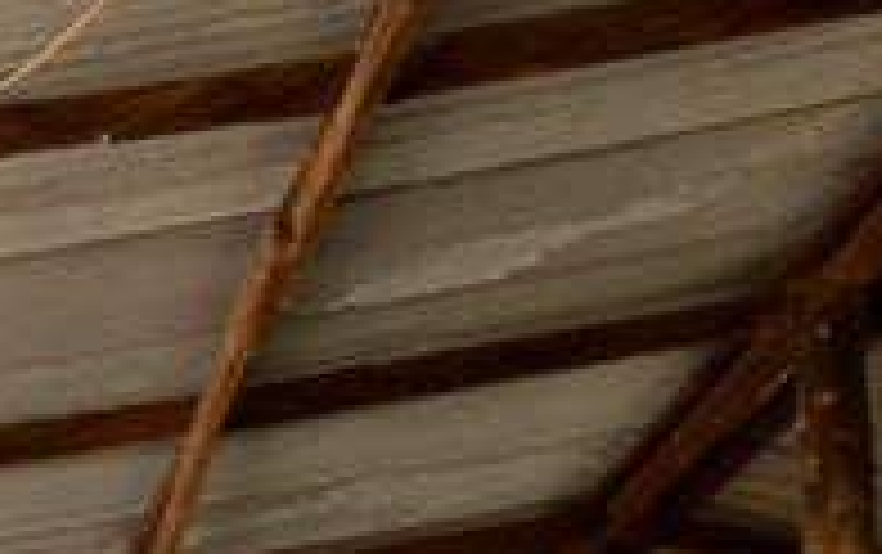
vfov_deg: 10.6
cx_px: -194
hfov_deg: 16.3
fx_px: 2936
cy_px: 676
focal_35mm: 122
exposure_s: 1/125
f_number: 9
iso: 400
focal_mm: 26
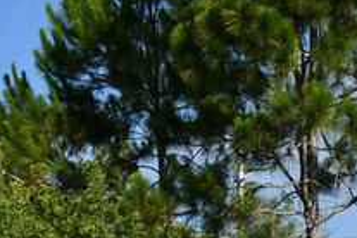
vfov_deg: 8.4
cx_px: 426
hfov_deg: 12.5
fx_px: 1596
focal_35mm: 161
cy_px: 336
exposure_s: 1/320
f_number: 9
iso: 100
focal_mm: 26
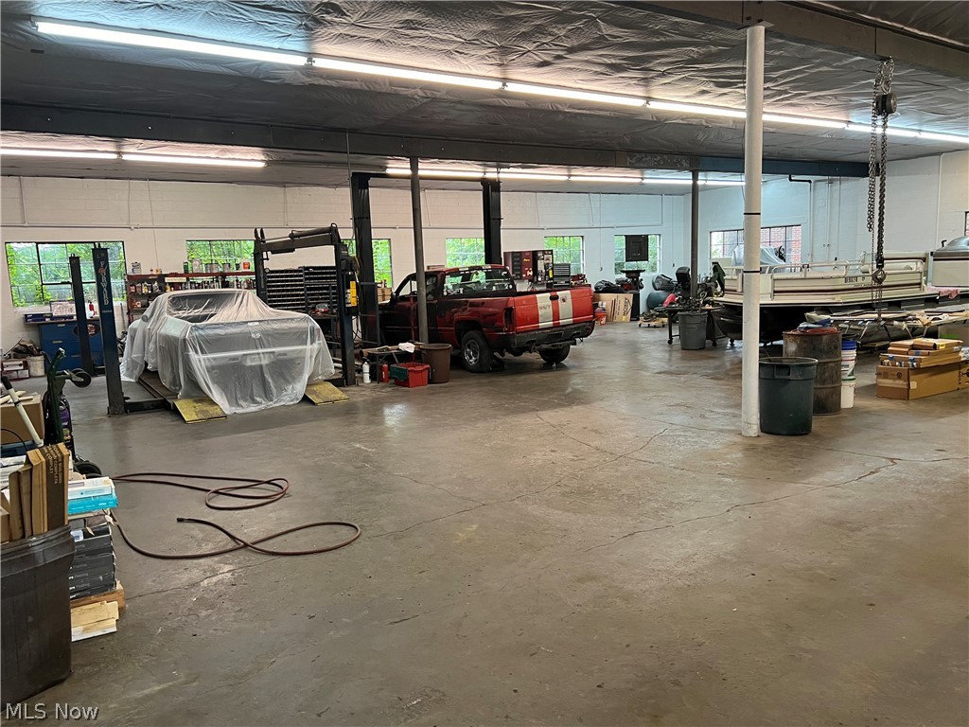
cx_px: 484
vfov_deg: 53.1
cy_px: 364
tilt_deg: -8.6
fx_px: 728
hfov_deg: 67.3
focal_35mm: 26
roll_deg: +1.8
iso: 125
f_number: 1.5
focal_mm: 5.7
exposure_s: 1/60
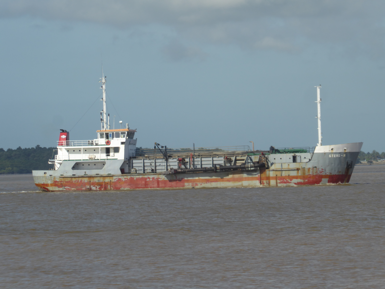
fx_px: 3270
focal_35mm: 294
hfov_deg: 6.7
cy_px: 144
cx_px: 192
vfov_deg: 5.1
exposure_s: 1/500
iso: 80
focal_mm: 47.5
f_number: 5.6
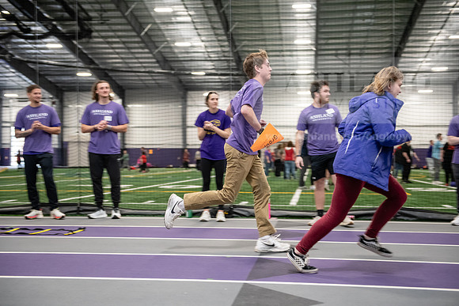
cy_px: 153
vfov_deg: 27.0
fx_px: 638
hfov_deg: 39.6
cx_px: 230
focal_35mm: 50
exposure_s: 1/200
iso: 2500
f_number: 3.2
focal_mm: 50
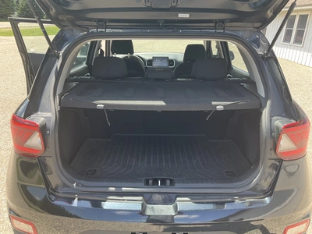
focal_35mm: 29
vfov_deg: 48.2
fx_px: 261
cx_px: 156
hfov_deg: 61.7
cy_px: 117
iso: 25
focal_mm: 3
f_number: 1.8
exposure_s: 1/195
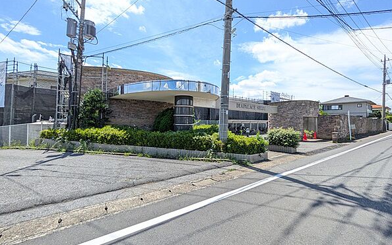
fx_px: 160
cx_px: 197
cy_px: 119
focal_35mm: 15
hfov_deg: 101.5
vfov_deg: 74.7
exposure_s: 1/1266
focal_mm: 1.83
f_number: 2.2
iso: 51
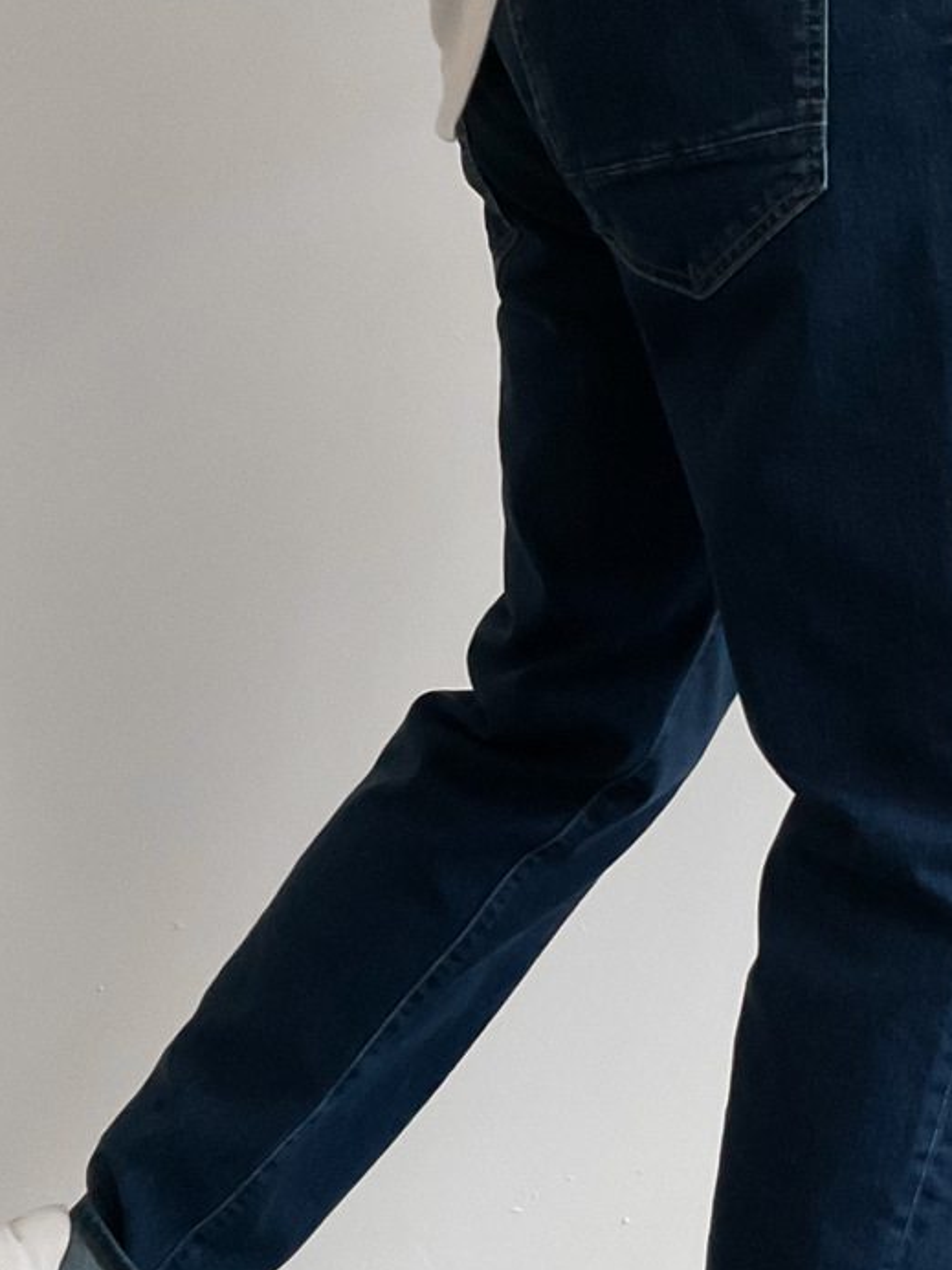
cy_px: 748
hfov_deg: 21.8
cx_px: 688
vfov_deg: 28.9
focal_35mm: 67
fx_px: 2459
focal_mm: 3
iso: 320
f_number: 1.8
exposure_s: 1/50
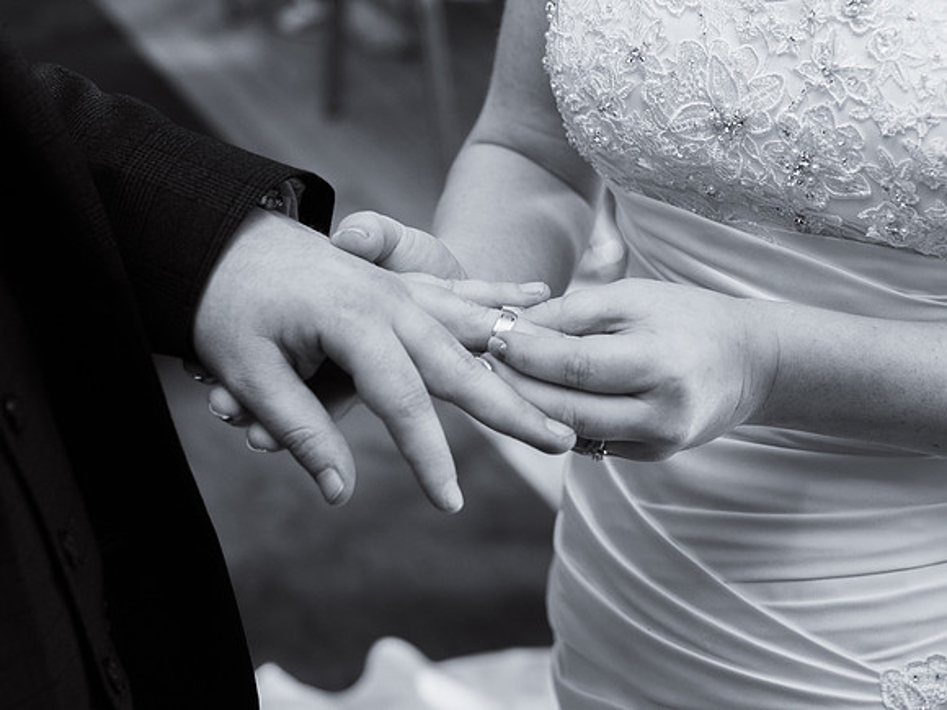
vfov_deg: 18.7
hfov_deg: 24.8
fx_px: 2155
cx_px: 505
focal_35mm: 79
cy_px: 337
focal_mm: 35
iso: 160
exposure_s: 1/100
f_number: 2.8
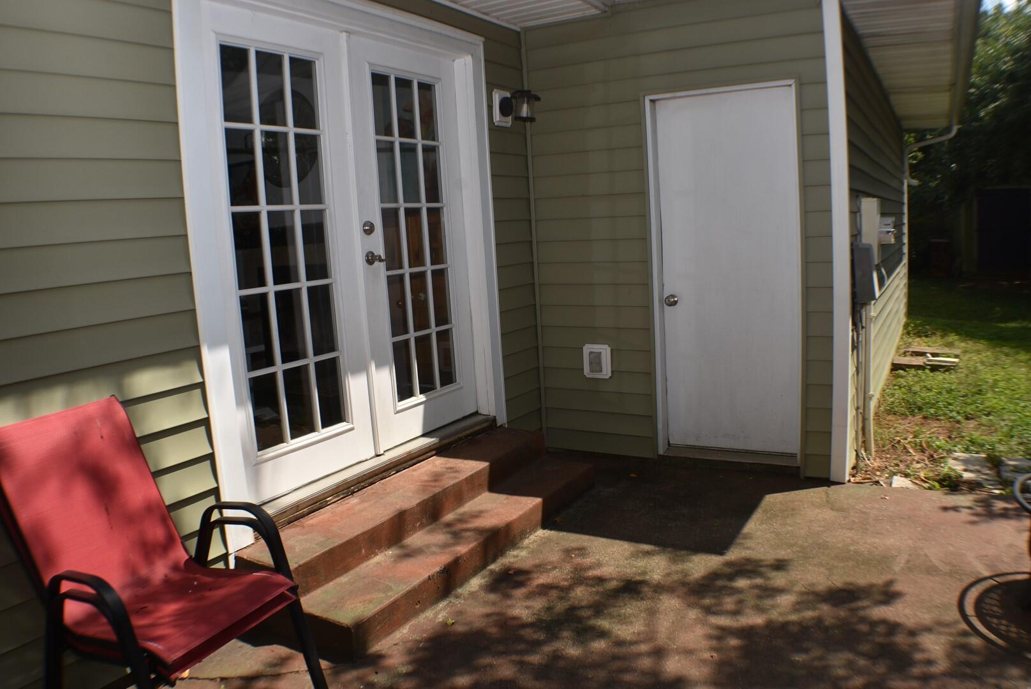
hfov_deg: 55.1
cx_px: 516
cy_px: 344
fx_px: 989
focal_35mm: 34
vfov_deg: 38.4
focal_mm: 23
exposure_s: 1/250
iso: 100
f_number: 9
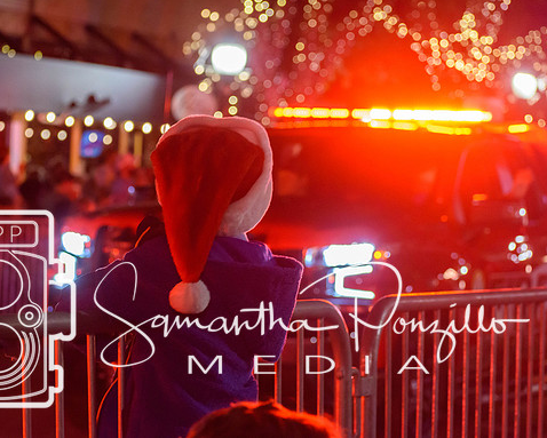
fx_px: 2268
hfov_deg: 13.8
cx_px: 239
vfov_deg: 11.0
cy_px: 218
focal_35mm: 140
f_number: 4.8
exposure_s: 1/125
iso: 3600
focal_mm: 82
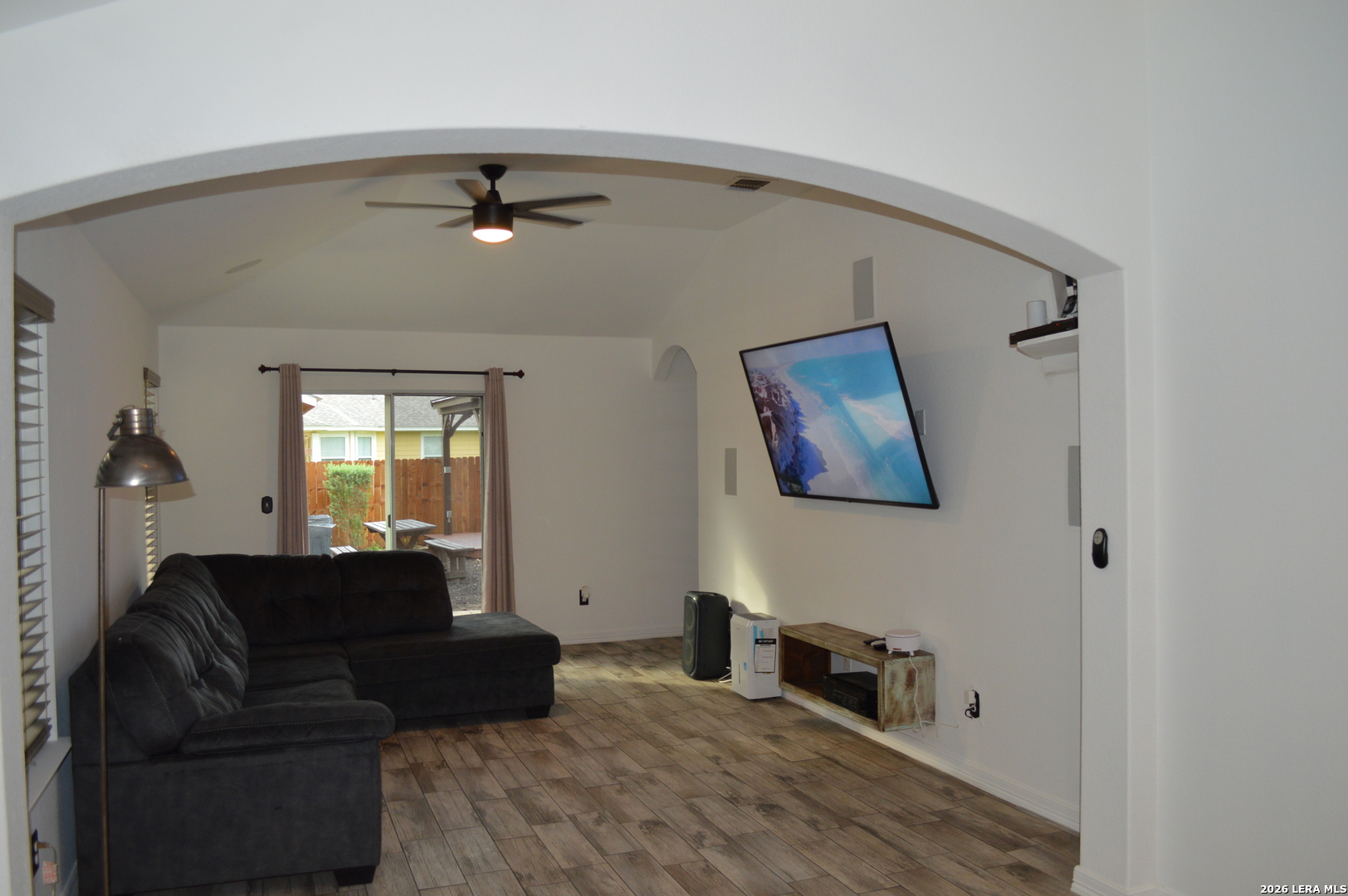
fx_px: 1010
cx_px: 674
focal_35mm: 27
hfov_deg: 67.4
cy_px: 448
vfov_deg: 47.9
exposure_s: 1/60
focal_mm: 18
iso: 400
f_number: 4
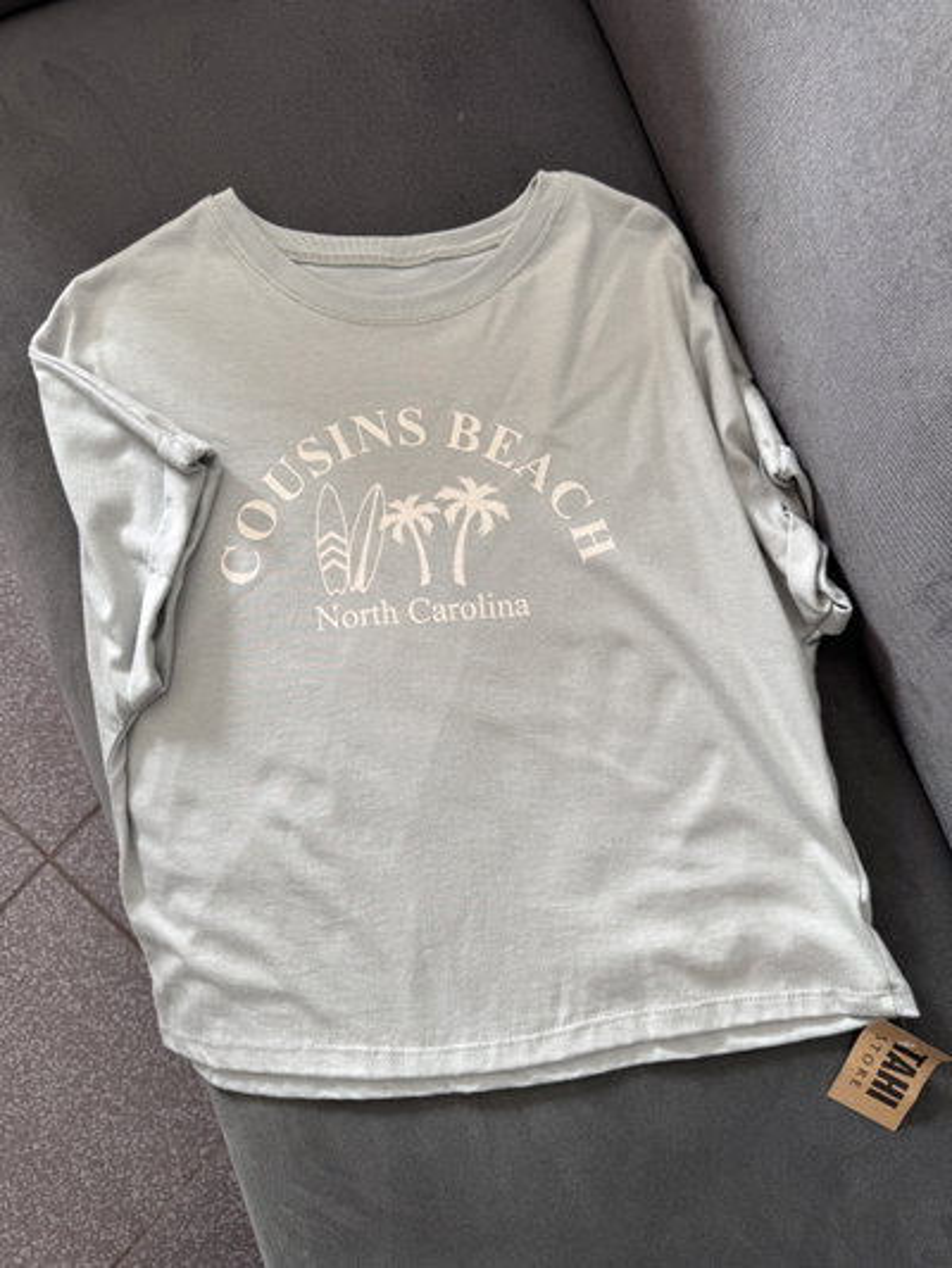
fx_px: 880
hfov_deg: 56.8
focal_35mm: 24
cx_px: 476
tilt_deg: -83.3
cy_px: 634
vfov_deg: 71.6
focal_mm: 6.76
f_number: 1.78
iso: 64
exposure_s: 1/121
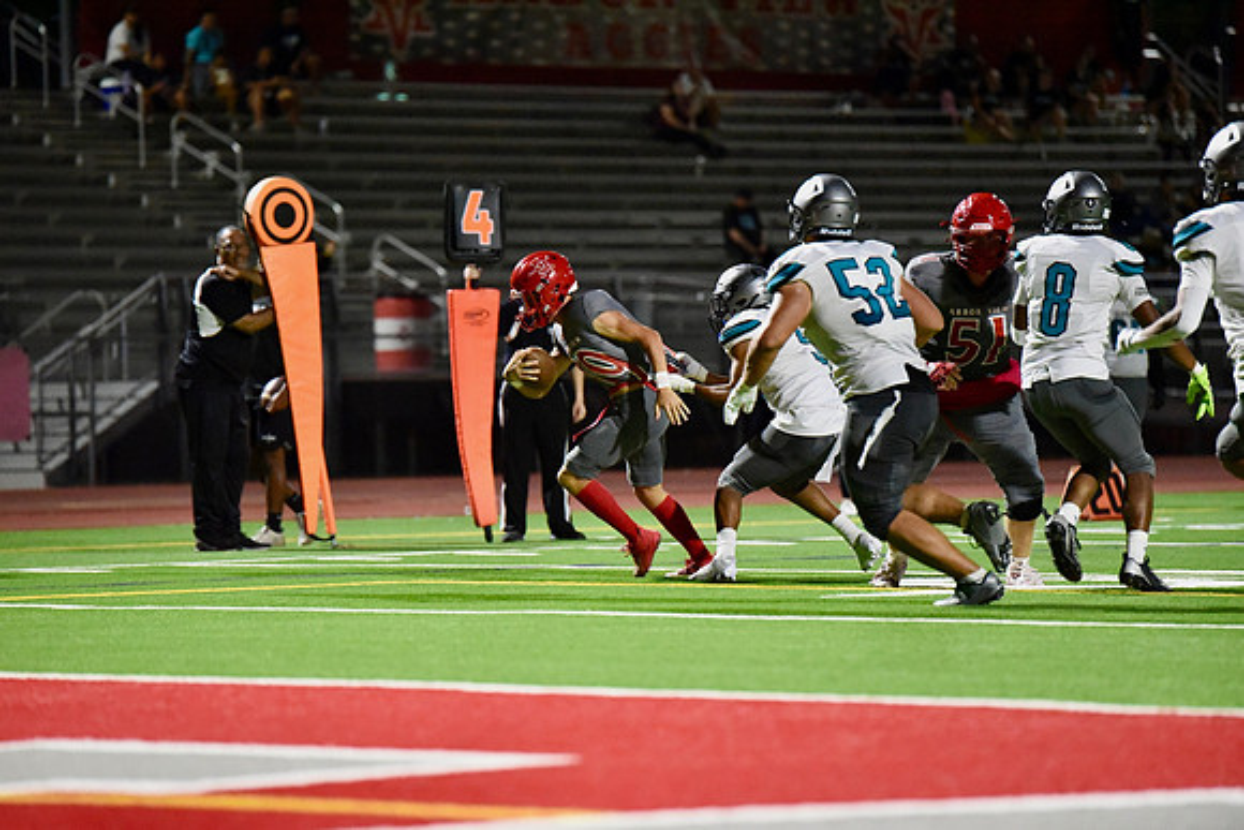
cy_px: 415
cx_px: 622
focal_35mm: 200
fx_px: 6912
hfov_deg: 10.3
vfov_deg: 6.9
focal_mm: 200
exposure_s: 1/1000
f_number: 2.8
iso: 12800
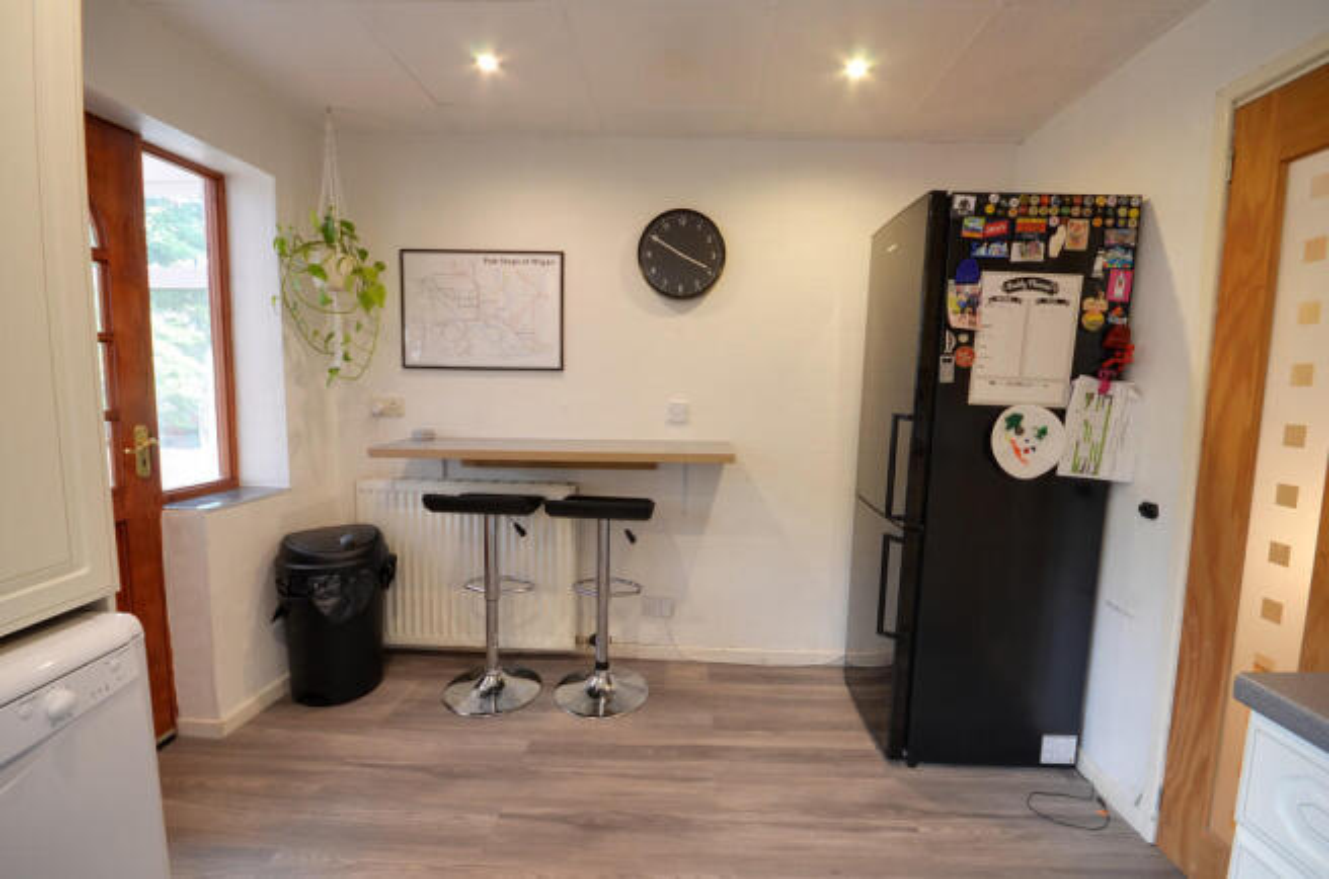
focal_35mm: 15
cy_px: 440
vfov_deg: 77.0
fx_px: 552
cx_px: 664
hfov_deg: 100.5
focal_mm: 10
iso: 400
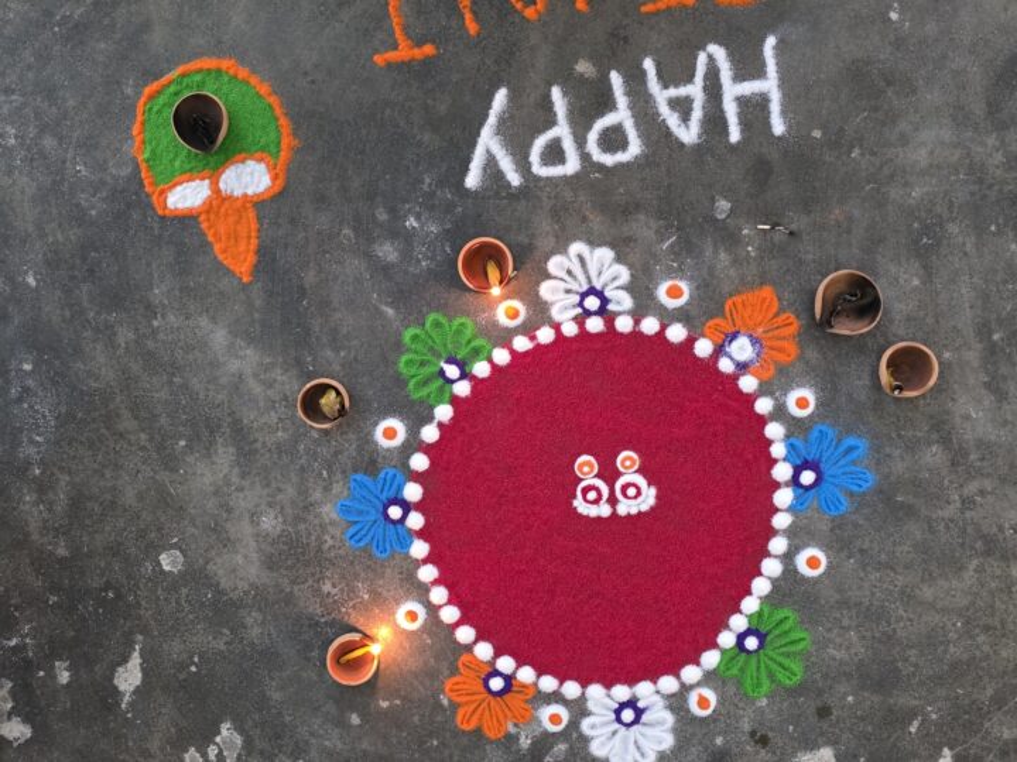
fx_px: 676
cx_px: 508
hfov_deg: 73.9
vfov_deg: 58.9
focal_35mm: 23
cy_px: 381
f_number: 1.7
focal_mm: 6.3
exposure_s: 1/100
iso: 1250
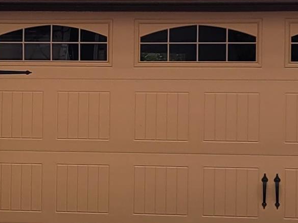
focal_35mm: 137
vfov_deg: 10.8
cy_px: 132
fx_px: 1179
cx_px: 61
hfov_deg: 14.3
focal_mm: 5.4
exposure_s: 1/2240
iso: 40
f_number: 1.8
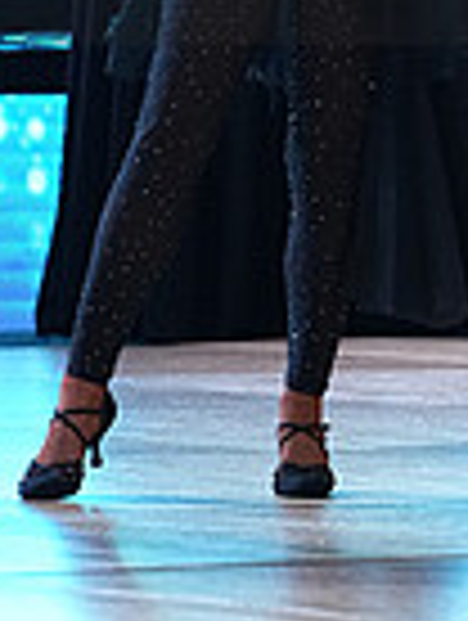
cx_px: -101
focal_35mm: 589
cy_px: -104
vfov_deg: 3.4
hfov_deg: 2.5
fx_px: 10585
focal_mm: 146
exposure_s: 1/400
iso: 2000
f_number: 4
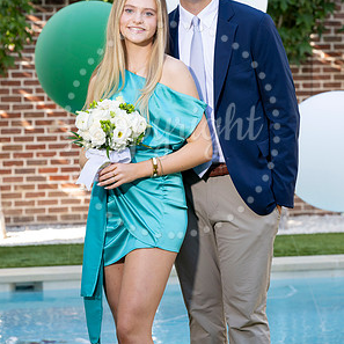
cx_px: 171
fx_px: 1518
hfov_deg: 12.9
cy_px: 129
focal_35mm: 135
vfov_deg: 12.9
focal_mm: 105
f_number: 5.6
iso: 400
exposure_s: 1/200
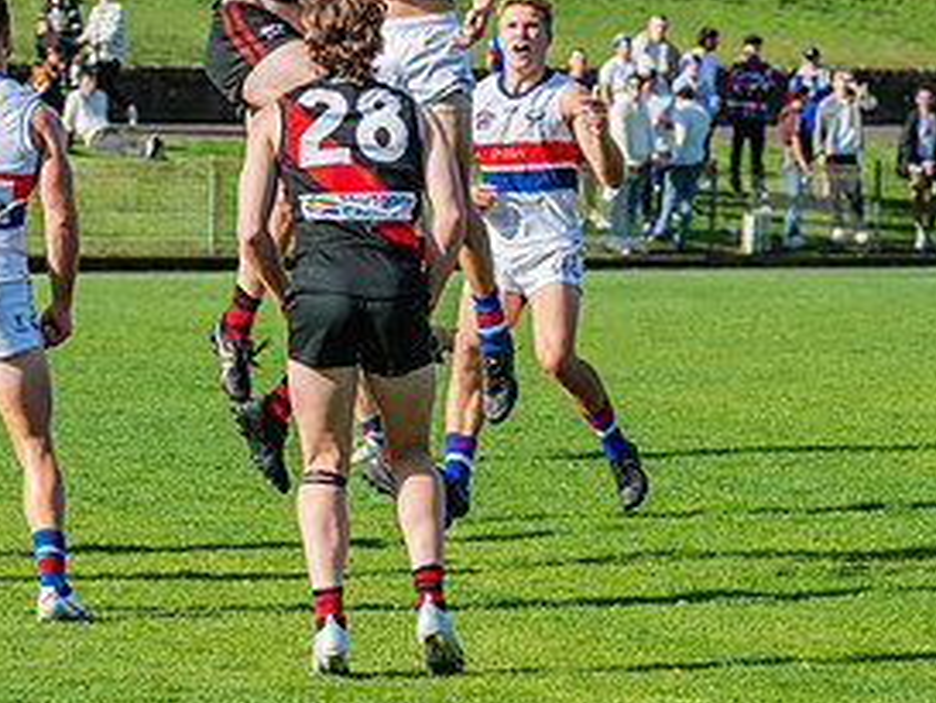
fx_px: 11443
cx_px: 225
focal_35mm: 423
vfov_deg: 3.5
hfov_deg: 4.7
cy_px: 19
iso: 800
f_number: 9
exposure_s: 1/1600
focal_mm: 180
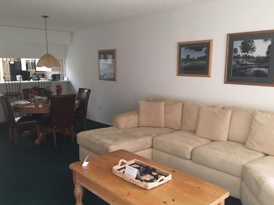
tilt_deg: -9.1
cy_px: 106
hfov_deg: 58.4
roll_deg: +0.1
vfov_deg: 45.4
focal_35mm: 31
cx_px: 137
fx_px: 245
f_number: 2.2
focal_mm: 4.15
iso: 200
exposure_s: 1/20
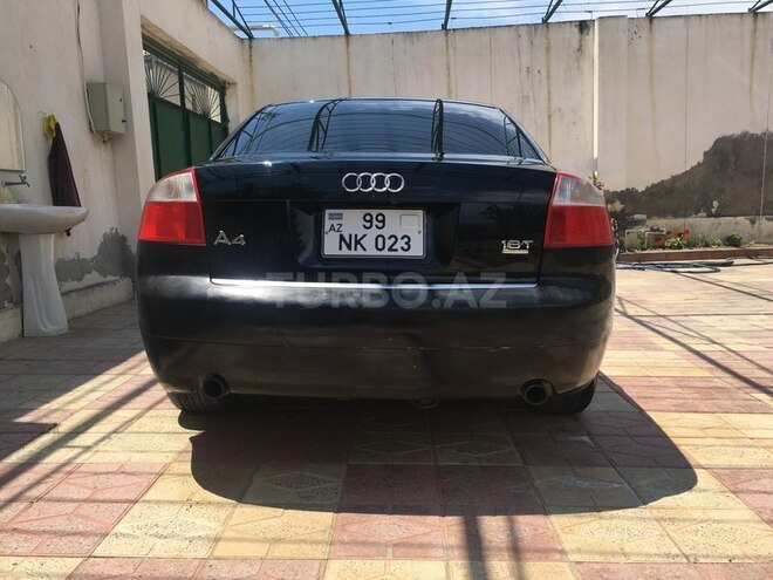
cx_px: 386
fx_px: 648
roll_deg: +2.0
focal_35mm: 29
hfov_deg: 61.7
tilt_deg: -6.2
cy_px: 290
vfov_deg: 48.2
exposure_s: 1/1326
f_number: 2.2
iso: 25
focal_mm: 4.15
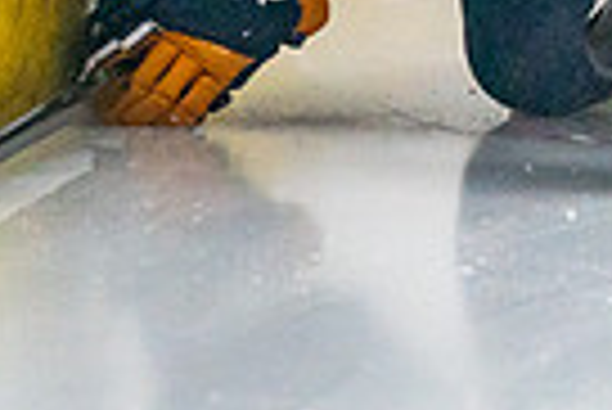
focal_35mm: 1132
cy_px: -231
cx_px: 505
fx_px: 19264
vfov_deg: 1.2
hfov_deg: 1.8
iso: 4000
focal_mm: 197
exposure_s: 1/1600
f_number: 2.8
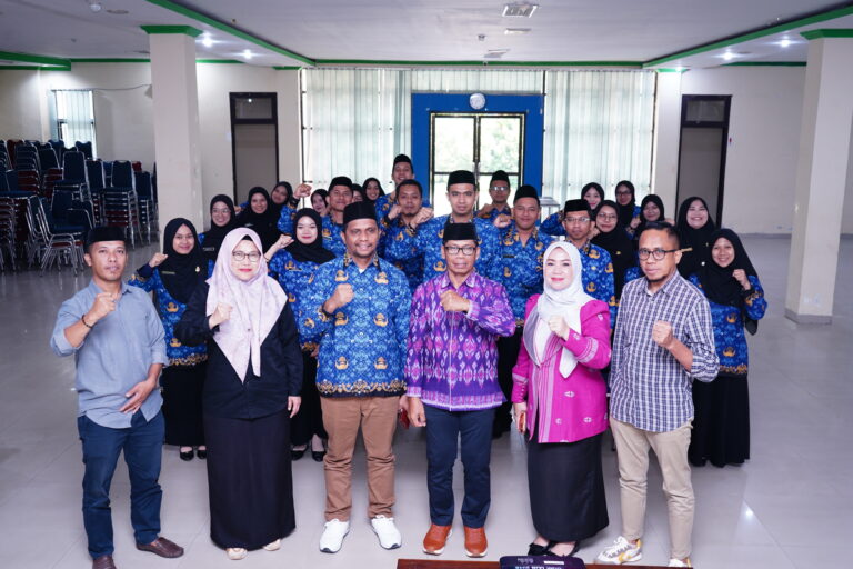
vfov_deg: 38.9
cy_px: 284
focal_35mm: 34
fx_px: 806
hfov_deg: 55.8
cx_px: 426
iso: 1600
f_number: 5
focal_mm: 34
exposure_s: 1/80
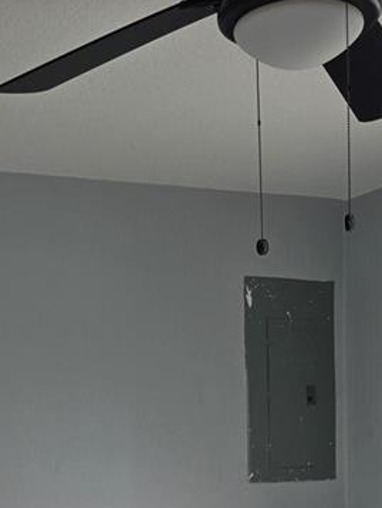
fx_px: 1132
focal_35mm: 77
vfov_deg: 21.4
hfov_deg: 19.1
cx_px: 219
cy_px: 755
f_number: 1.4
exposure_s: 1/180
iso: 25
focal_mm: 6.5
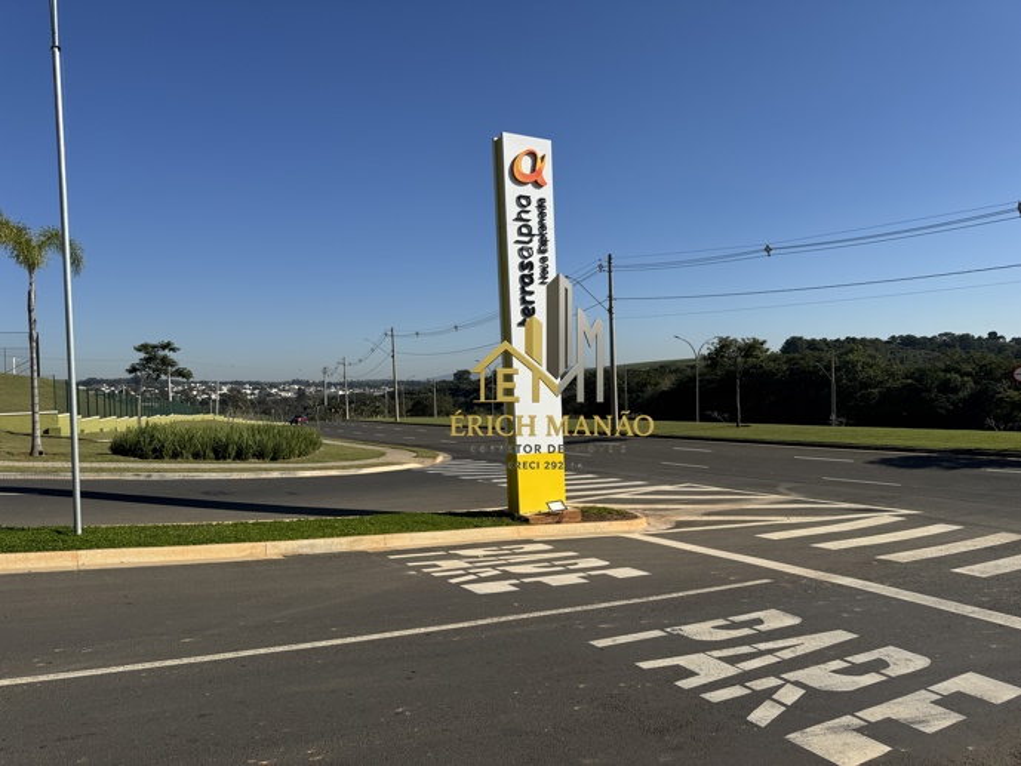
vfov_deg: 56.8
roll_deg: +1.7
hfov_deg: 71.6
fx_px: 708
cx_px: 510
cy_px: 383
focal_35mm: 24
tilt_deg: -0.2
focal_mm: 6.76
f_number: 1.78
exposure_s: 1/5348
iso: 80
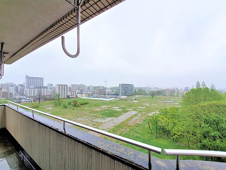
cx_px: 113
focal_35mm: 13
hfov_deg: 106.2
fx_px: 85
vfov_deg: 89.9
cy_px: 85
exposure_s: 1/202
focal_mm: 1.8
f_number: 2.2
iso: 50
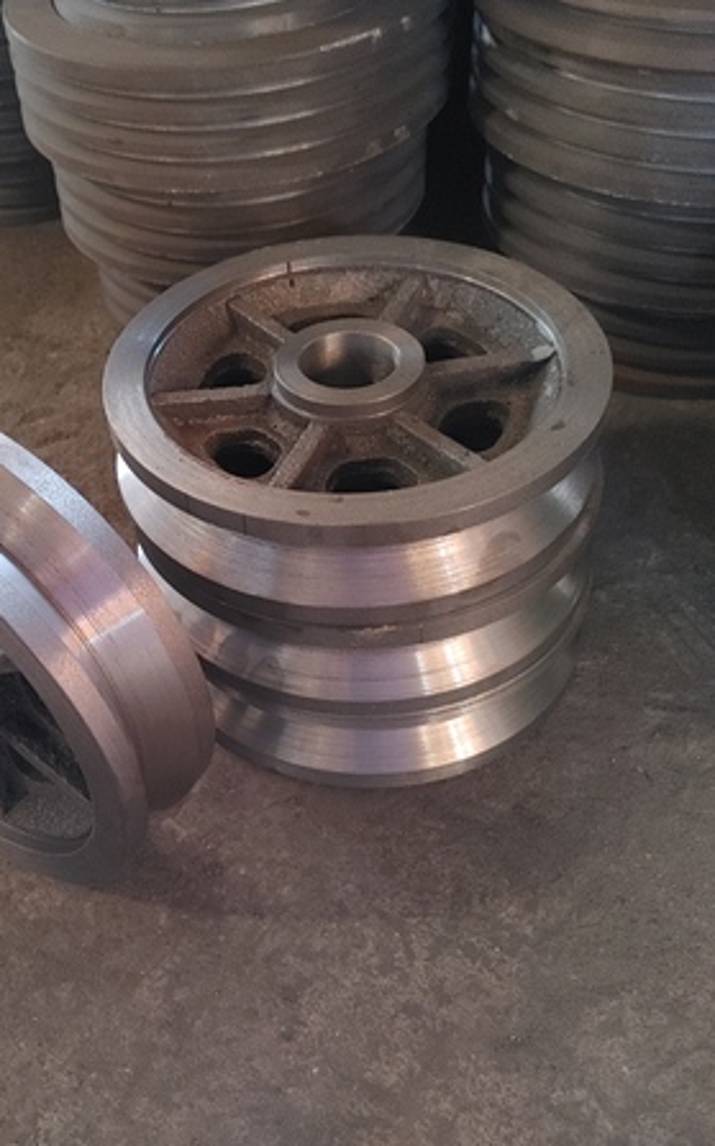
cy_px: 574
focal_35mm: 37
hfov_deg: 33.7
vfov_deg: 52.8
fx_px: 1155
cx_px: 179
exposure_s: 1/25
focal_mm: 4.81
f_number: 1.8
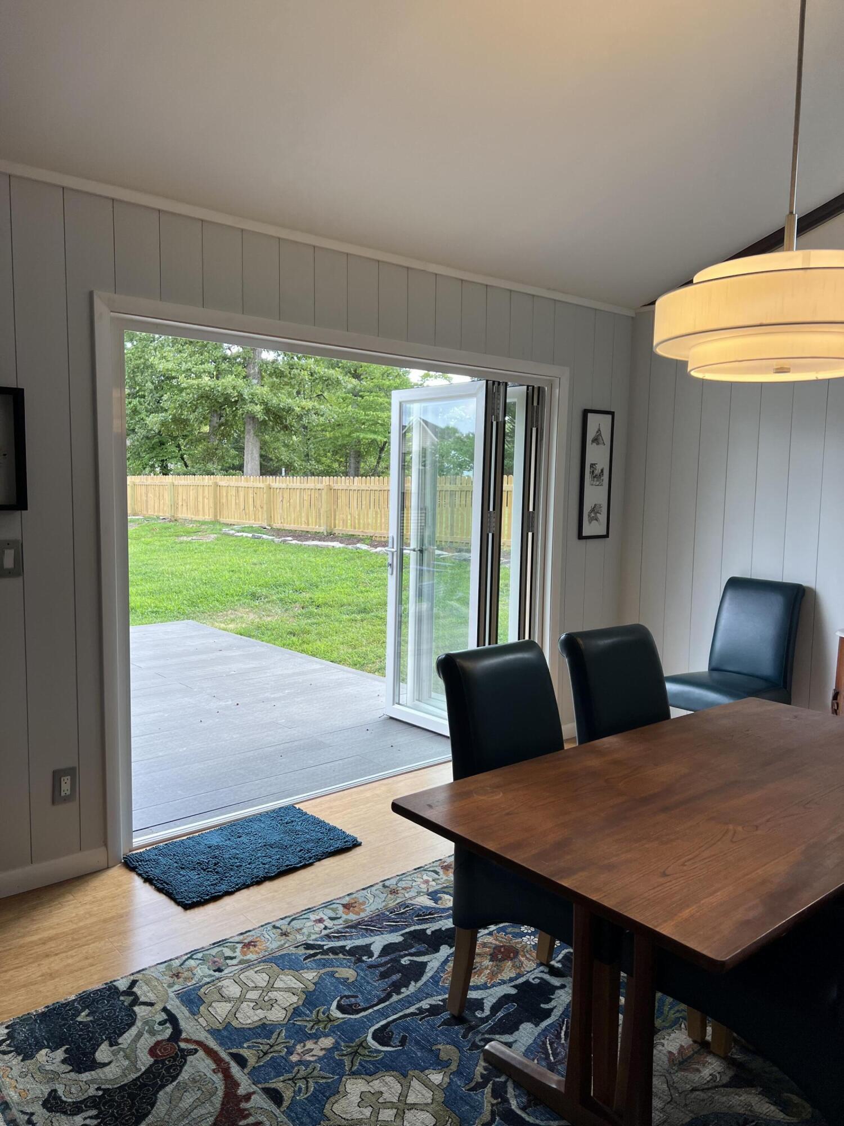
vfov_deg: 67.3
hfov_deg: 53.1
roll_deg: -0.6
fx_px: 845
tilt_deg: -4.8
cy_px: 563
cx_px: 422
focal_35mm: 26
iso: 40
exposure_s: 1/277
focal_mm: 5.7
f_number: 1.5
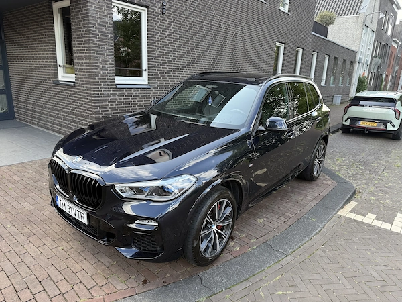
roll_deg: -3.0
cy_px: 151
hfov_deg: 71.6
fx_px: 279
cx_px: 201
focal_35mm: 24
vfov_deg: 56.8
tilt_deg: -15.2
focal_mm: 6.76
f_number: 1.78
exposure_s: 1/401
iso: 100
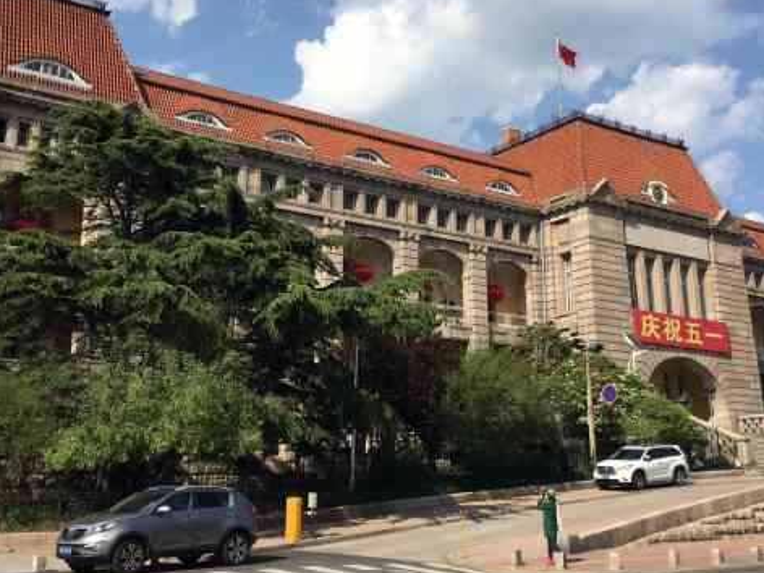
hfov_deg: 43.8
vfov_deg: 33.5
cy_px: 231
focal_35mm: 43
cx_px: 405
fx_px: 949
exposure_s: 1/1789
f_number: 2.2
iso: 25
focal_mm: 4.15
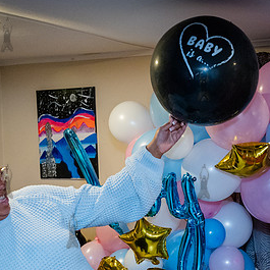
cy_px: 181
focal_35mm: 65
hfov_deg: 26.2
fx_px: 574
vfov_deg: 26.3
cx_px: 203
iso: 6400
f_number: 4
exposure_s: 1/320
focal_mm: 35
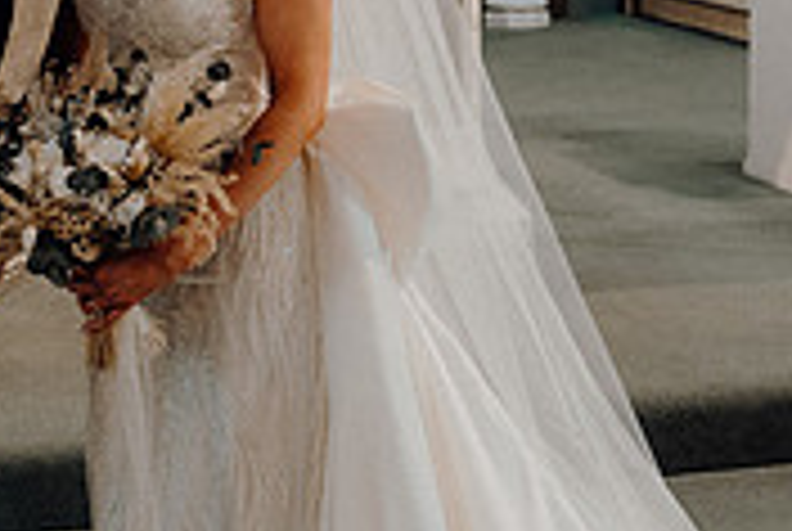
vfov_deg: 17.0
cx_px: 122
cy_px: 2
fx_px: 1741
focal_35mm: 79
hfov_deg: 25.1
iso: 2500
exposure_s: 1/160
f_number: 3.5
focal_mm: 24
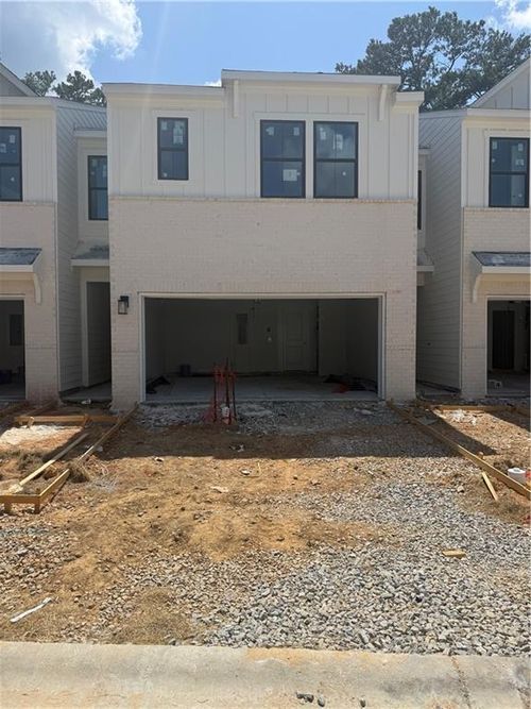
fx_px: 491
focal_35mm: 24
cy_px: 354
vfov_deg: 71.6
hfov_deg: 56.8
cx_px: 266
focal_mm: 6.76
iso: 80
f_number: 1.78
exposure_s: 1/6711
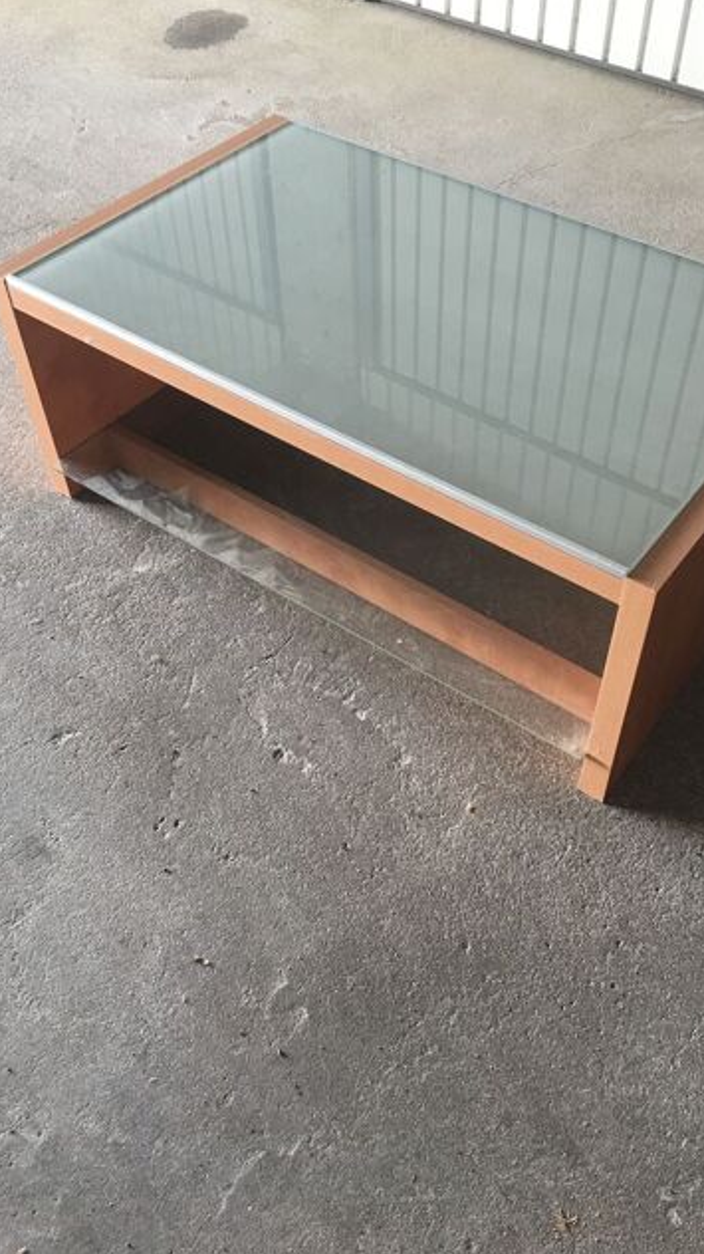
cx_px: 405
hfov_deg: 36.6
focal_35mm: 32
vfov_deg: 61.0
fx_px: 1063
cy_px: 627
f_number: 2.2
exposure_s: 1/33
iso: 50
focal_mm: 4.15
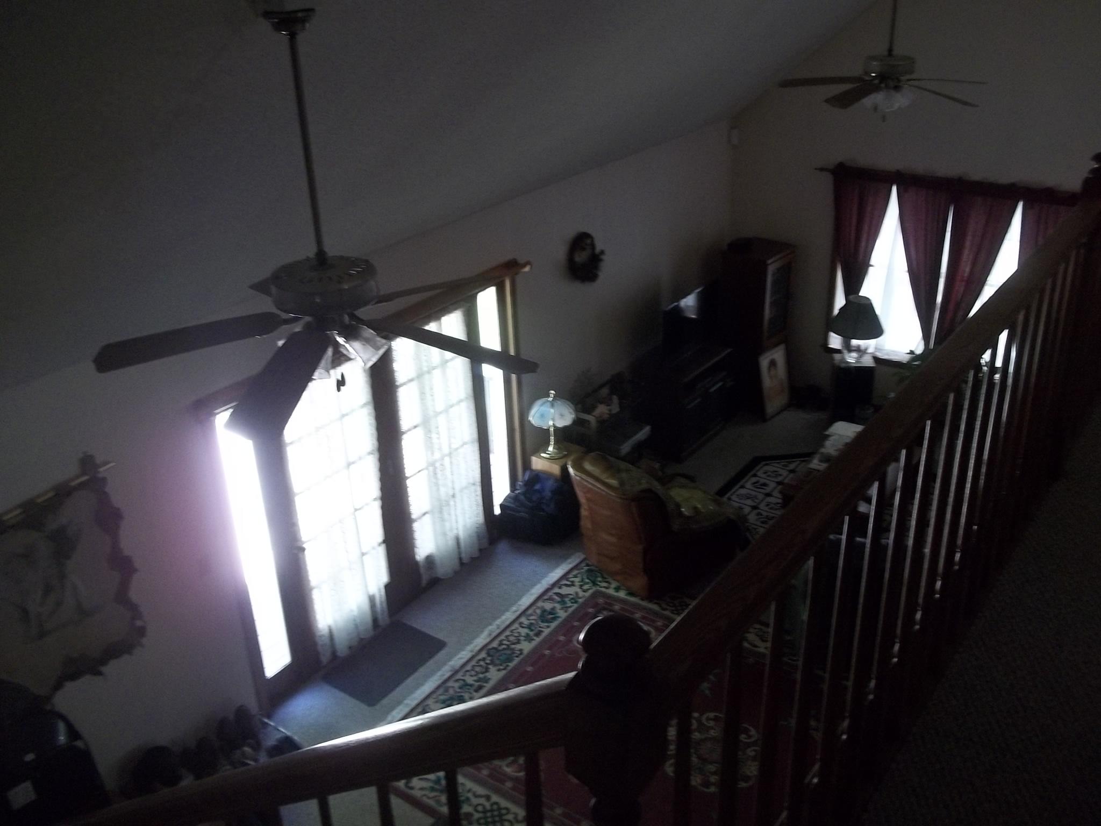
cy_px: 413
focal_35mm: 32
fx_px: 1018
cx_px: 550
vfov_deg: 44.2
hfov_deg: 56.8
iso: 160
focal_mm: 5.7
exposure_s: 1/30
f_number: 2.9
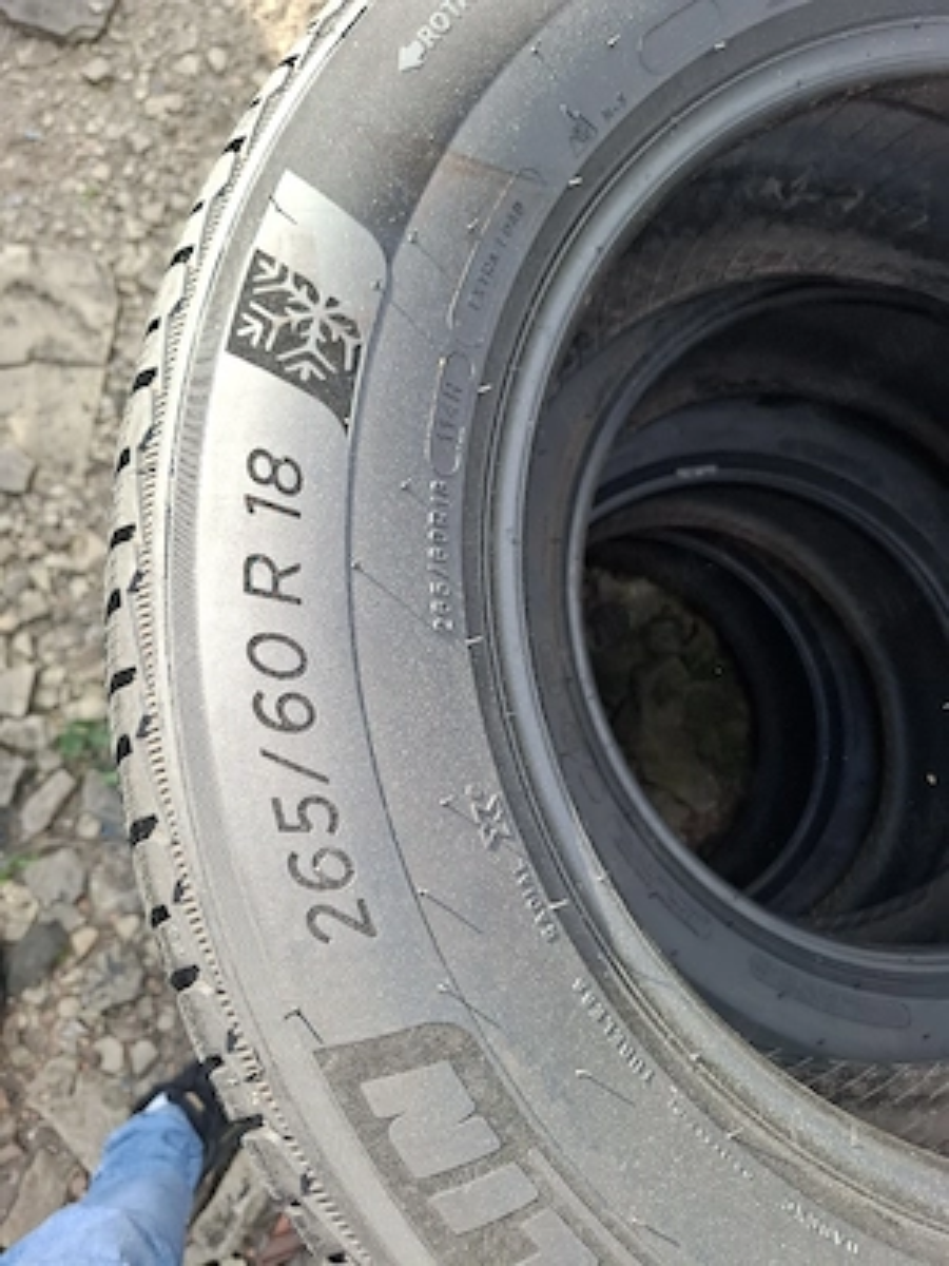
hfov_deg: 58.9
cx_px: 474
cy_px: 633
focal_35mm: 23
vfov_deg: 73.9
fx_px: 841
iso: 50
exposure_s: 1/189
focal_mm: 5.54
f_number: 1.8
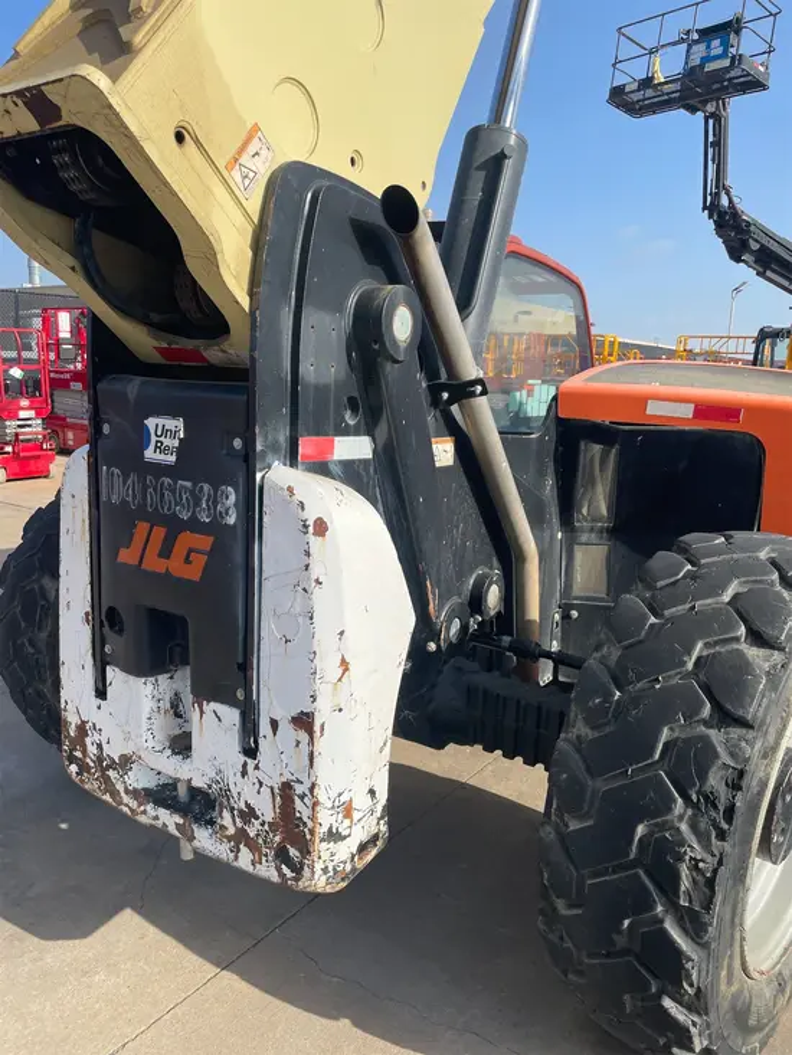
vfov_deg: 67.3
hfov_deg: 53.1
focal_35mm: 26
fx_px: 793
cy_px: 528
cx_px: 396
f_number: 1.6
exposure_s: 1/2681
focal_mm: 4.2
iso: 32
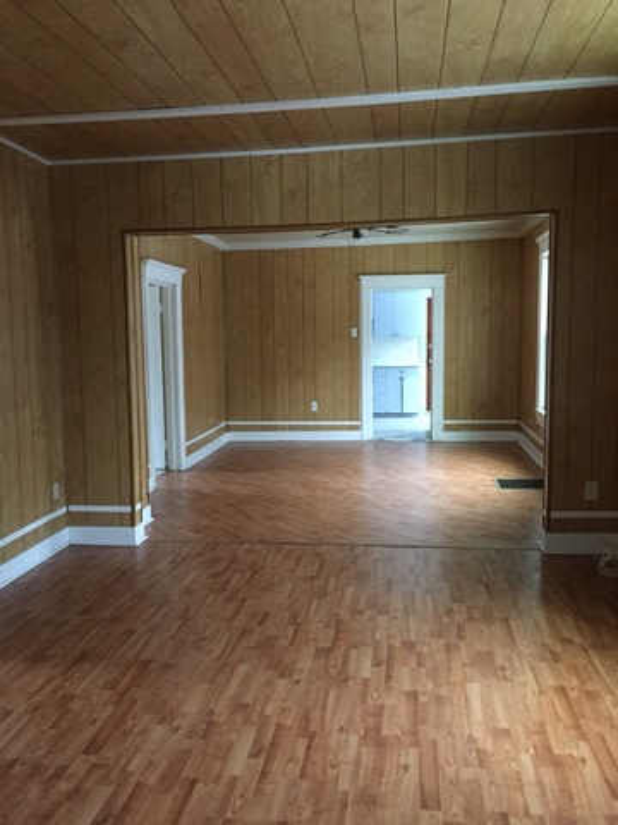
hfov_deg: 48.2
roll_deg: +0.6
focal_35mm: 29
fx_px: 690
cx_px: 309
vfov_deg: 61.7
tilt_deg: -2.6
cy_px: 412
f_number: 2.2
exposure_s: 1/15
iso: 250
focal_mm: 4.15
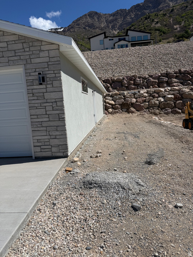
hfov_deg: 56.8
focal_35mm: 24
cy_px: 128
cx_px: 96
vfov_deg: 71.6
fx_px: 178
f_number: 1.78
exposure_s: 1/10309
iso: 80
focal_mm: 6.76
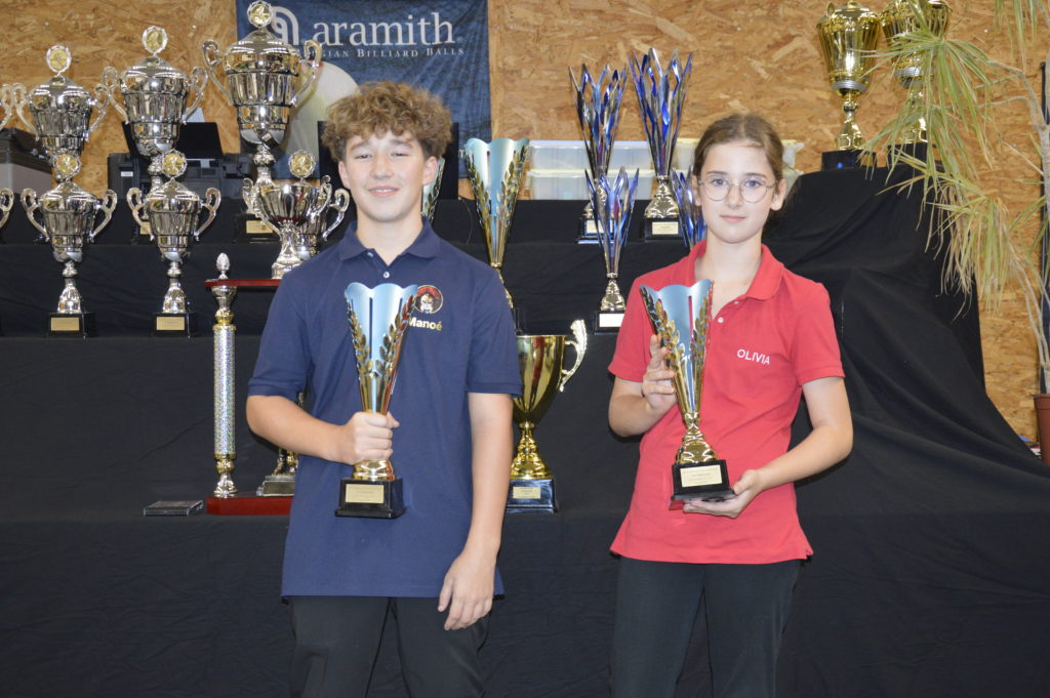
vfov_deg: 31.8
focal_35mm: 42
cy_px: 349
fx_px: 1224
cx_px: 525
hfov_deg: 46.4
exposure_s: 1/60
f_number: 4
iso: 1100
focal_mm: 28
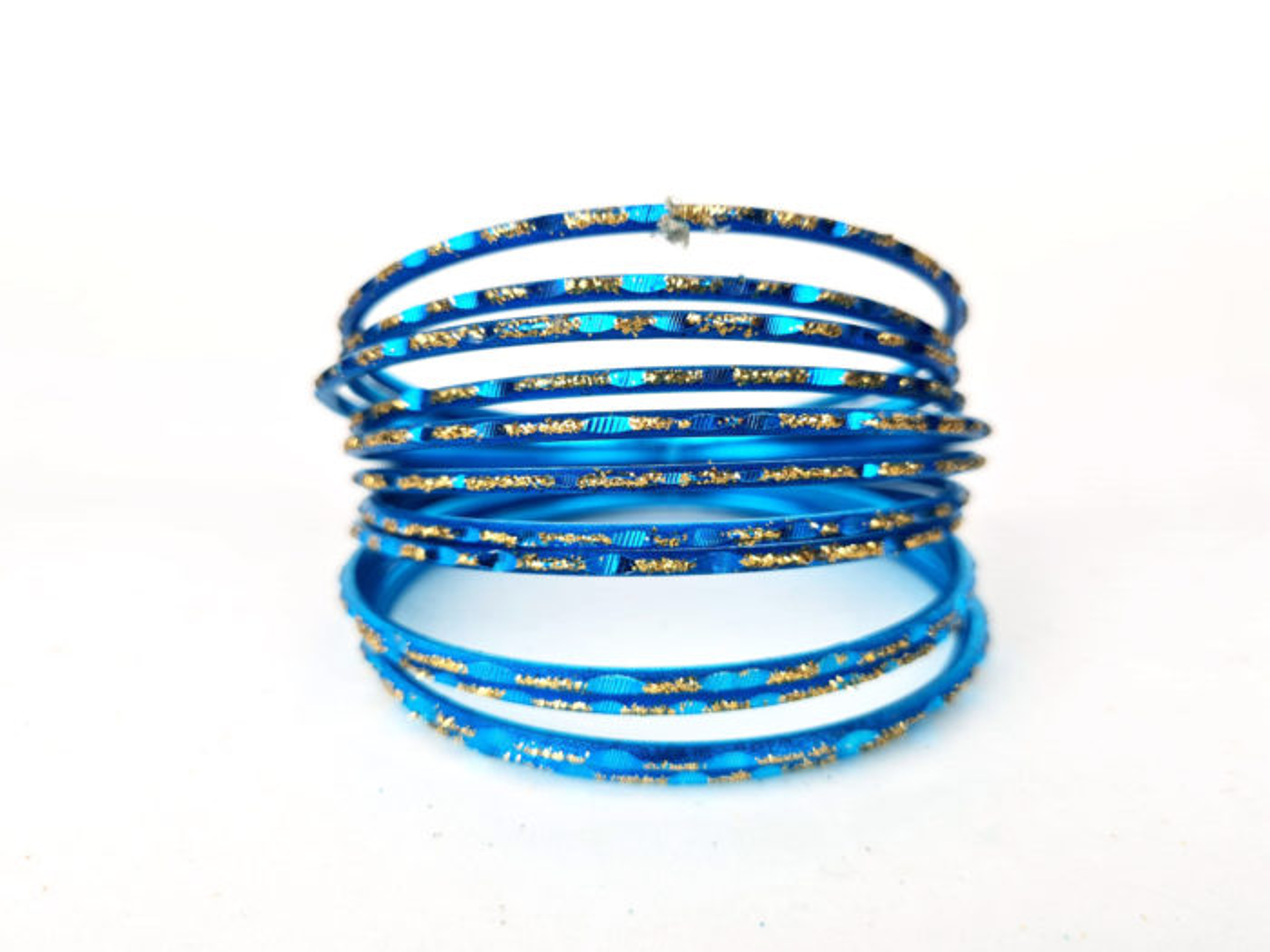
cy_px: 476
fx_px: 954
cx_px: 635
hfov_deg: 67.3
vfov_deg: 53.1
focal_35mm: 26
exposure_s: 1/321
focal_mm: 5.4
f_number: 1.8
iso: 50
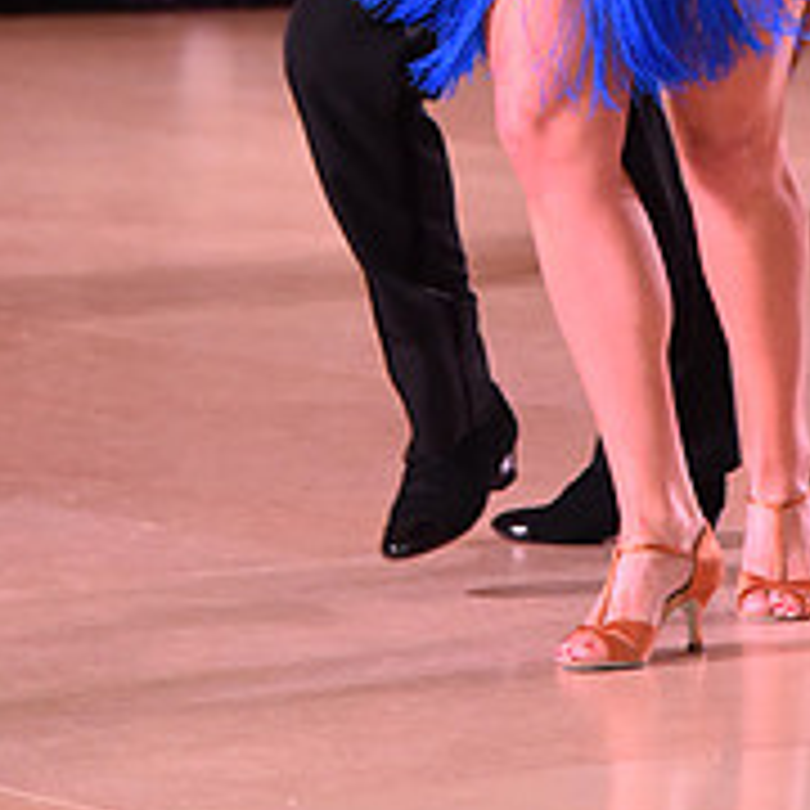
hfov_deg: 6.1
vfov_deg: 6.0
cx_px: 461
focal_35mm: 287
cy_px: -338
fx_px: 7598
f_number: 5
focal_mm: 105
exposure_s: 1/320
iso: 2500
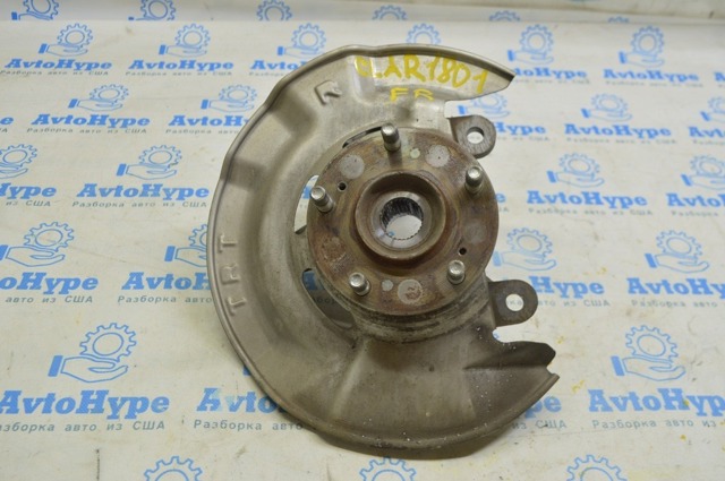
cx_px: 362
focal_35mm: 38
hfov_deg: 51.3
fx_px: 754
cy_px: 240
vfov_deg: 35.4
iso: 400
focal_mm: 25
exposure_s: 1/25
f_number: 5.6
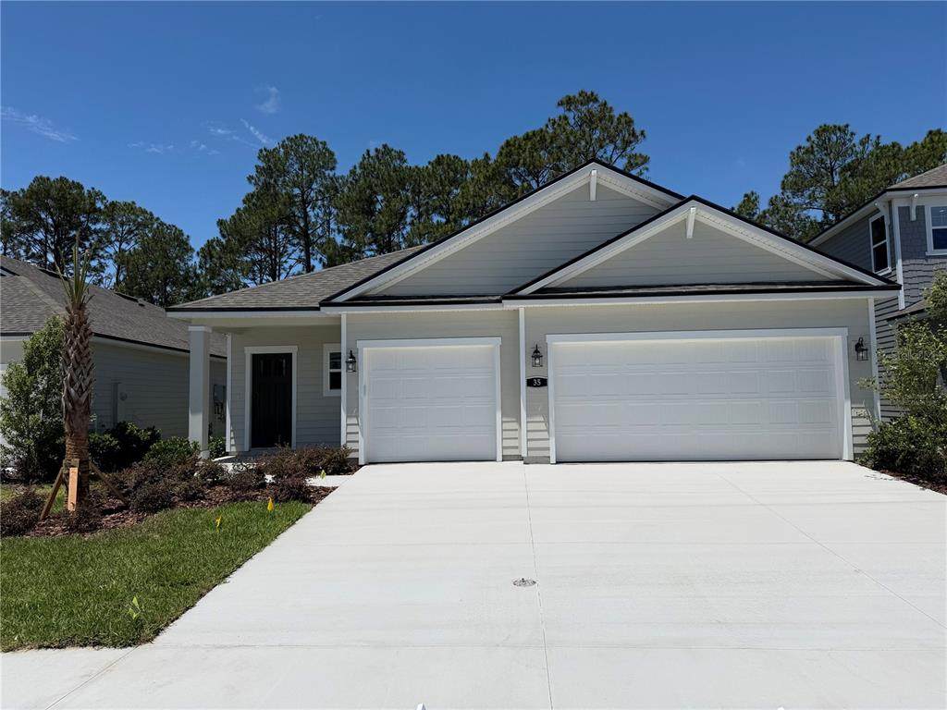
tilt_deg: +6.4
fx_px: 657
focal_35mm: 24
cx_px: 474
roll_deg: +1.1
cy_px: 355
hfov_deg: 71.6
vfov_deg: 56.8
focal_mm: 6.76
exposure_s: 1/11905
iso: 80
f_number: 1.78
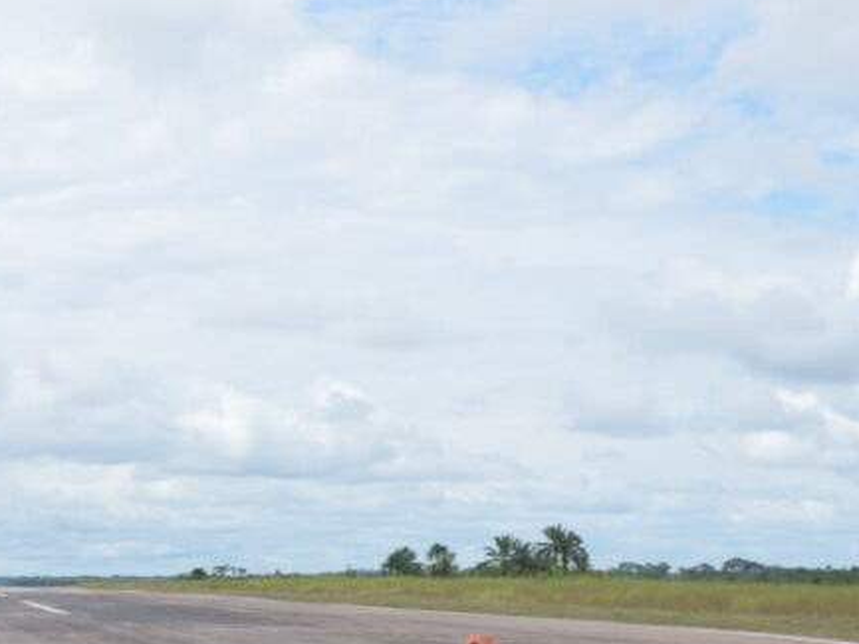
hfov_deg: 20.7
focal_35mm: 91
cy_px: 550
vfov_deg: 16.1
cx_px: -24
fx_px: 2259
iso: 320
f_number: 9
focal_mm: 40
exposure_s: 1/500
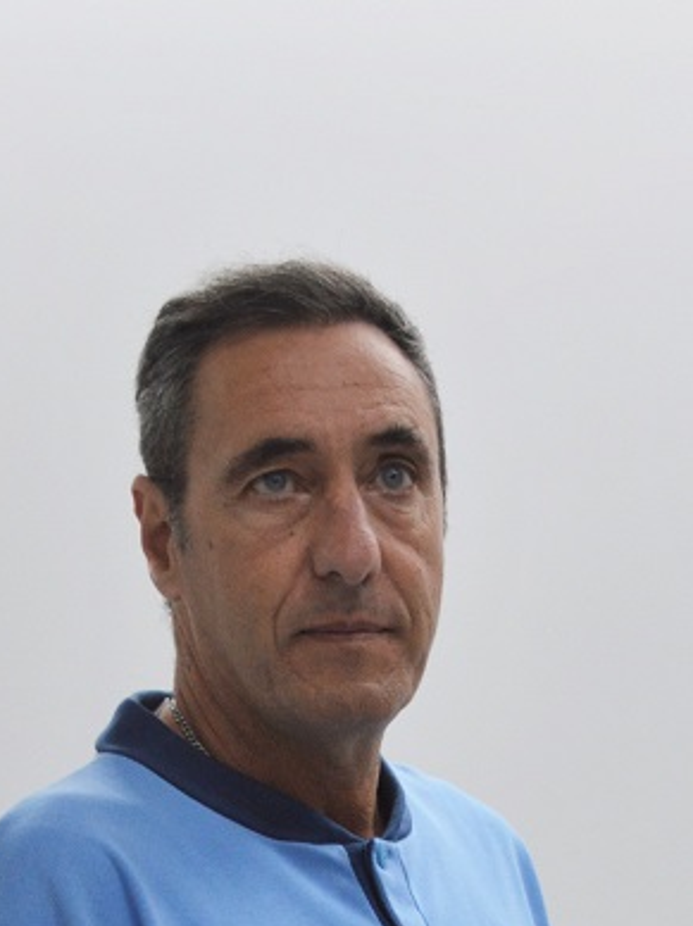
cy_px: 1733
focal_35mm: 145
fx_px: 3877
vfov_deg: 12.3
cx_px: 781
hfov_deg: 10.1
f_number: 5.6
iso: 280
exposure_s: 1/60
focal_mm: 26
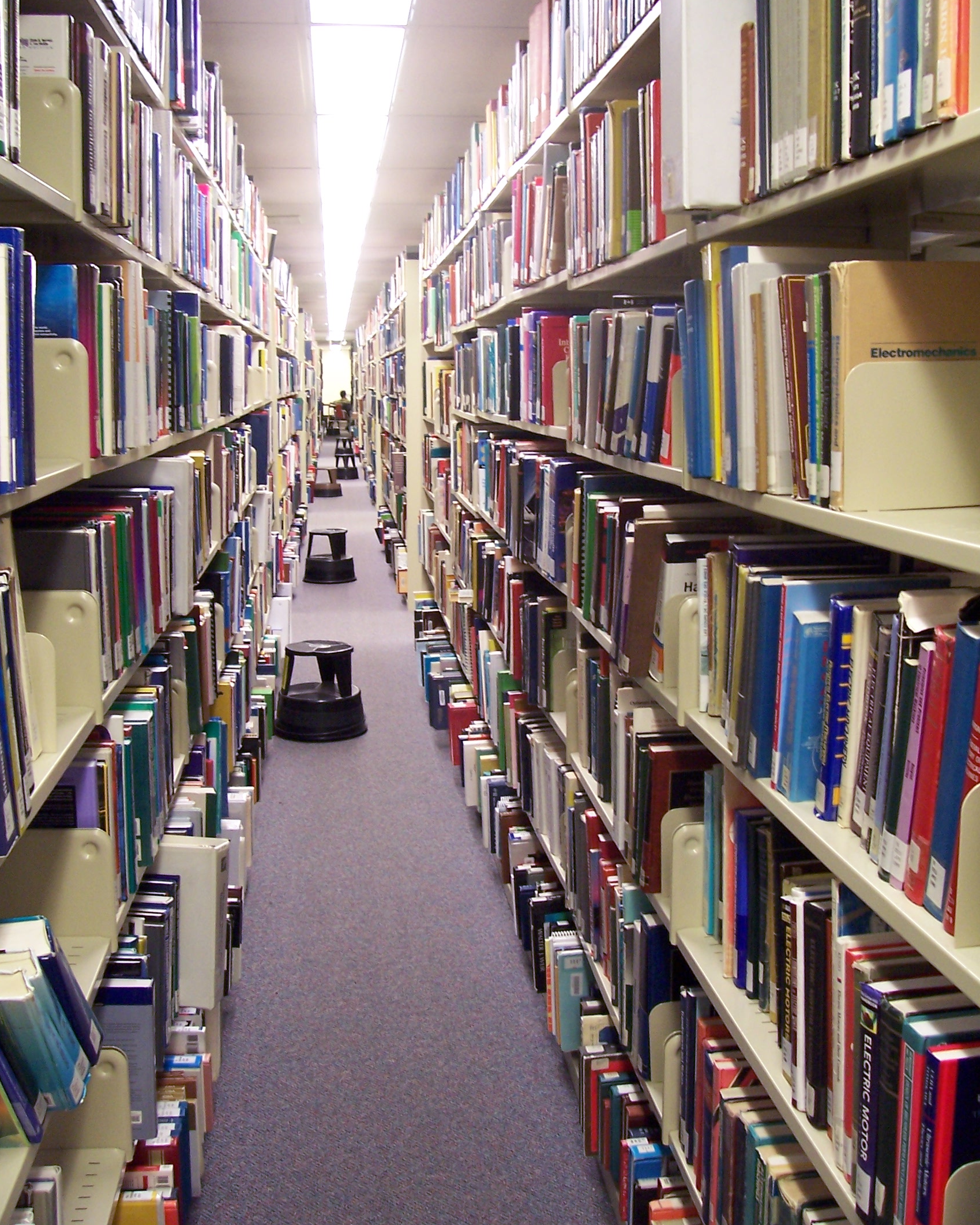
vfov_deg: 50.3
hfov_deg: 41.2
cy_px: 575
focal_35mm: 36
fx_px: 1305
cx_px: 491
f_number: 2.7
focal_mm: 5.6
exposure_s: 1/15
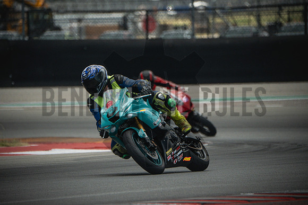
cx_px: 154
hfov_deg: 3.4
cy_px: 102
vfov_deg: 2.3
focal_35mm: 600
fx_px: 5134
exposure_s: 1/2000
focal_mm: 400
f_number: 5.6
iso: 1600
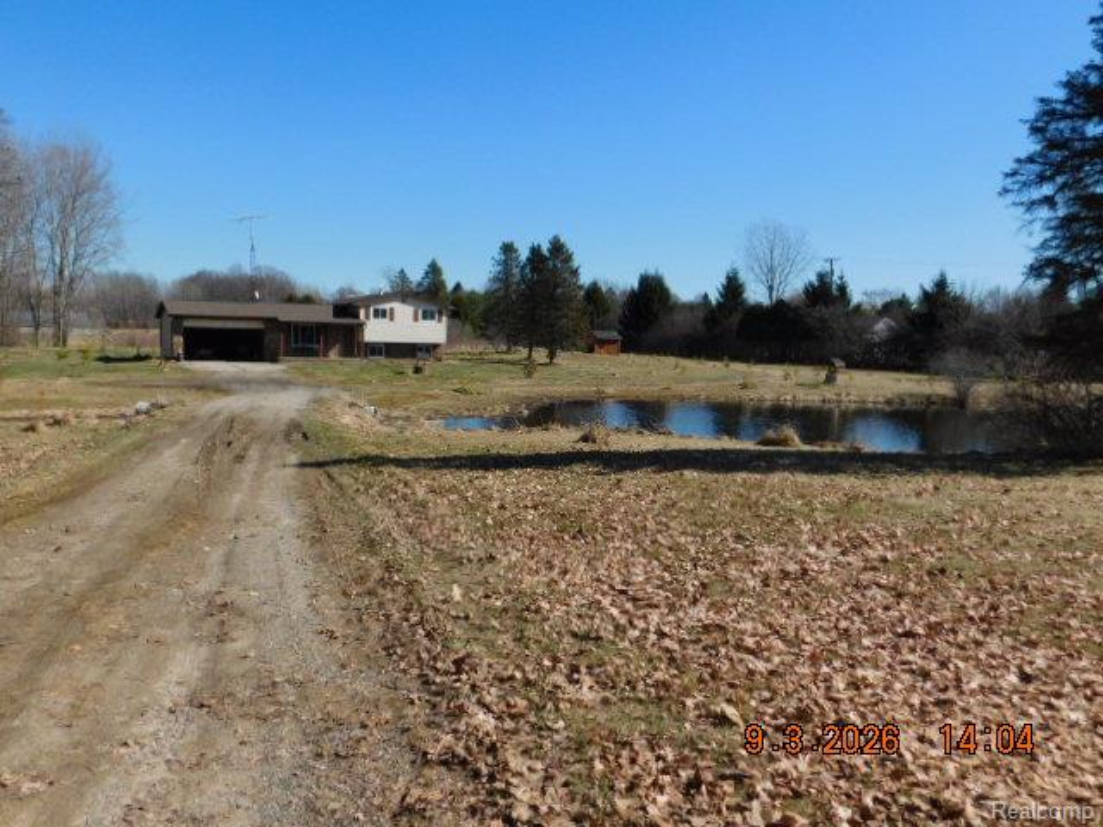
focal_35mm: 30
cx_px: 552
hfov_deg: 60.0
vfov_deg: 46.8
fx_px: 956
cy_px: 414
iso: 125
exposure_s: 1/500
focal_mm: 5.3
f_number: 6.4
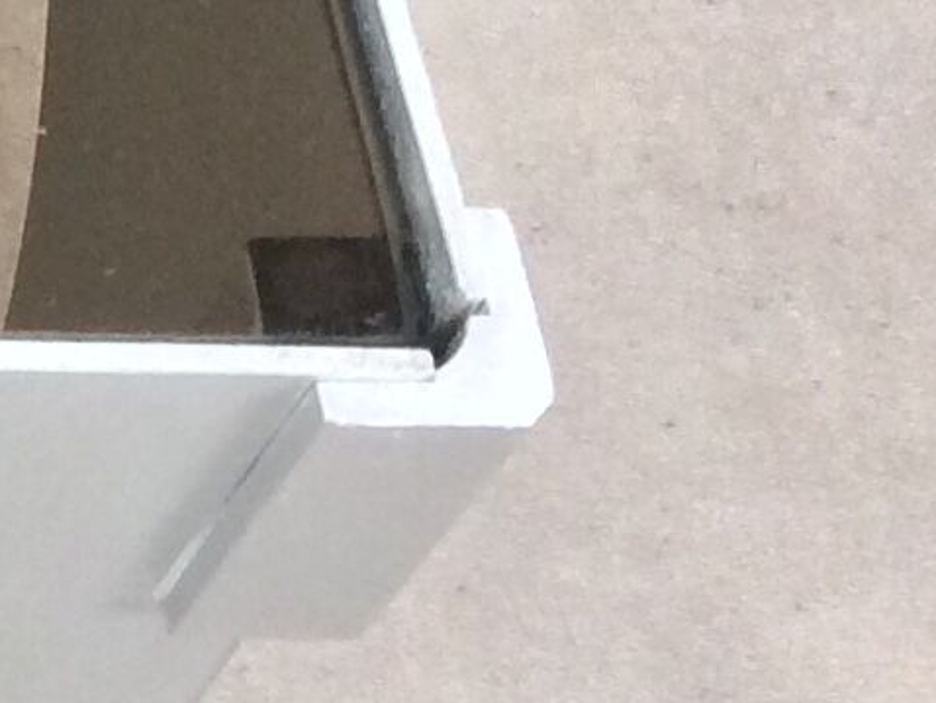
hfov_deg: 8.6
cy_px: -924
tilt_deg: -51.9
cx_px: -1711
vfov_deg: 7.1
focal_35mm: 198
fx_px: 5357
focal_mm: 4.15
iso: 125
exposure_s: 1/33
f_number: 2.2
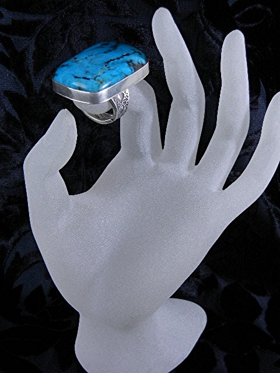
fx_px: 733
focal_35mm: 68
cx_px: 140
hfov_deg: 21.6
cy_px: 186
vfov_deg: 28.6
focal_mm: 12.2
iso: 400
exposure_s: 1/55
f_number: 4.1
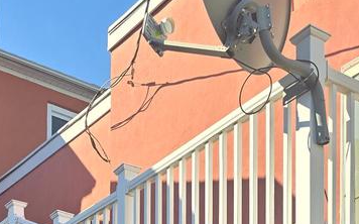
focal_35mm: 74
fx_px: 724
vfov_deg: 14.6
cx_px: 177
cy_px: 443
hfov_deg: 27.9
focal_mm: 6.3
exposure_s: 1/490
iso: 12
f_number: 1.7
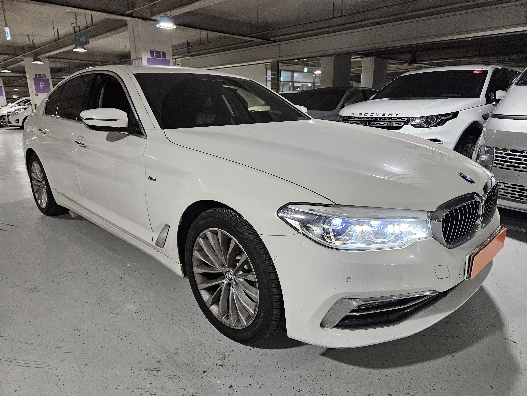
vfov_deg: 58.9
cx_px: 264
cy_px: 198
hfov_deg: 73.9
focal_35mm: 23
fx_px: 350
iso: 500
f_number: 1.8
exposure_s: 1/120
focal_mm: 5.4
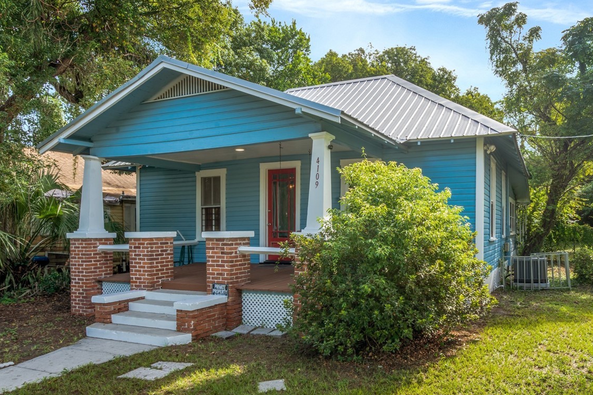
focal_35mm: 24
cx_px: 383
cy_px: 228
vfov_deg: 52.9
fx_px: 395
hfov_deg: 72.1
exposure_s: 1/20
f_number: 16
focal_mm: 16
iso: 100
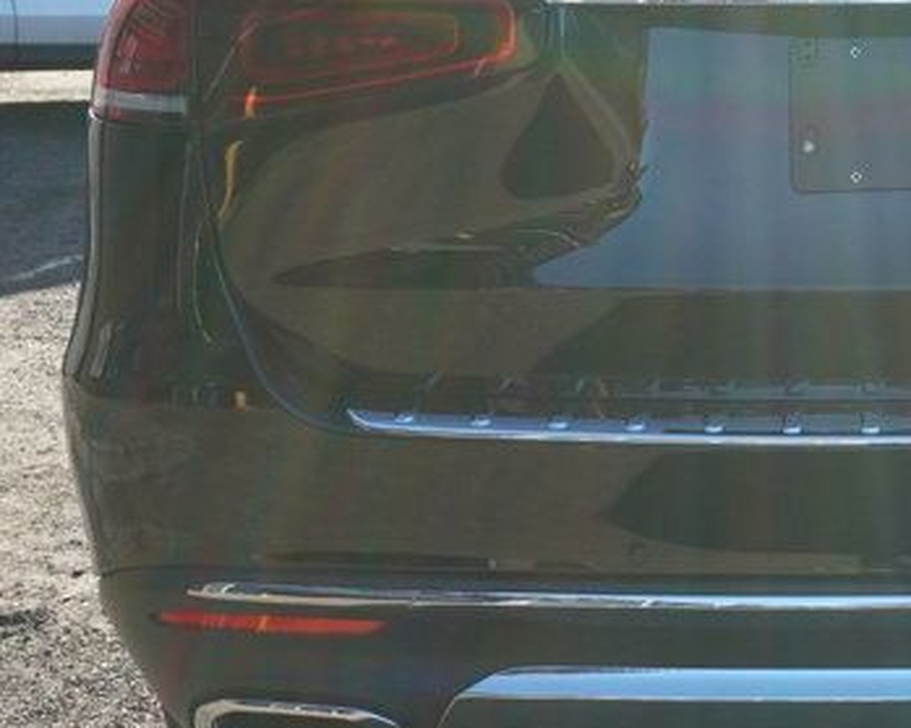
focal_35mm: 99
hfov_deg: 18.7
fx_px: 2668
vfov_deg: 15.5
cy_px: 174
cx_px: 955
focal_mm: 24
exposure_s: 1/250
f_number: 9
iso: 500
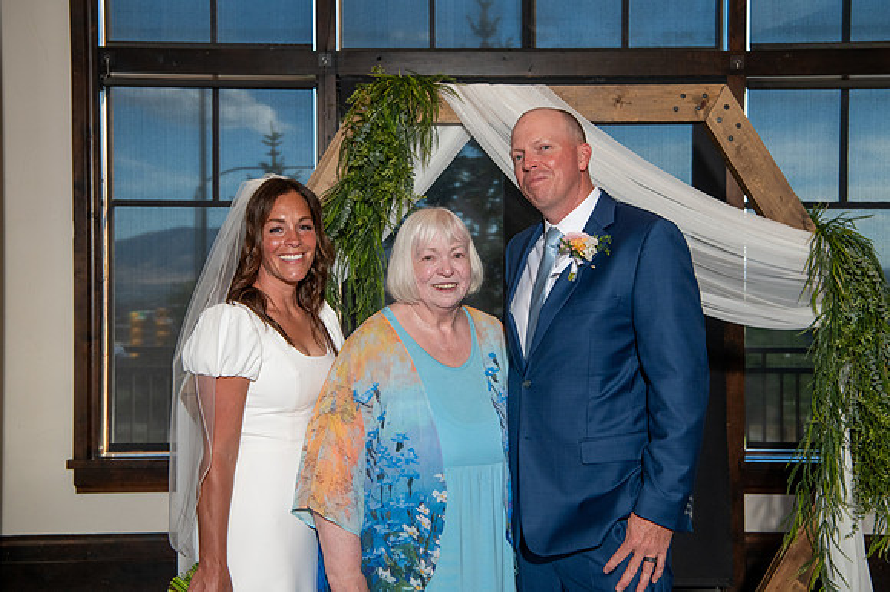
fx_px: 1235
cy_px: 296
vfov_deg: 27.0
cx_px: 445
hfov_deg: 39.6
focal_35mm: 50
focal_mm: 50
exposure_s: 1/160
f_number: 8
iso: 3200
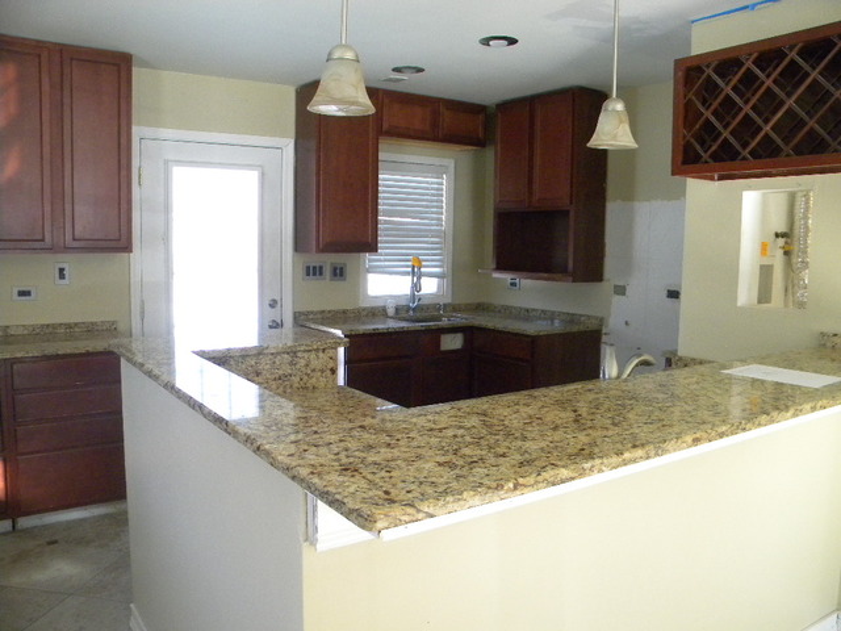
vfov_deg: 49.7
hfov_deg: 63.4
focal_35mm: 28
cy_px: 316
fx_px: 680
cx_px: 420
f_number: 3.5
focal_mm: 5
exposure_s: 1/140
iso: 508
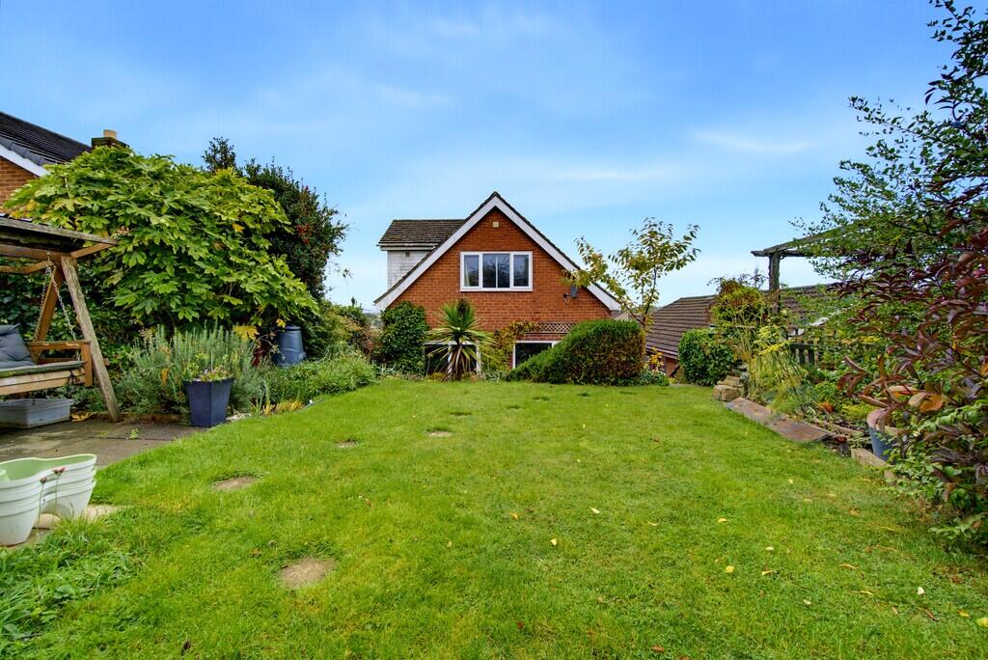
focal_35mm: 15
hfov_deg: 100.4
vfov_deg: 77.4
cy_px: 330
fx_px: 412
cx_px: 494
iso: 125
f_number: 6.3
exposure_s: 1/50
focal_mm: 10
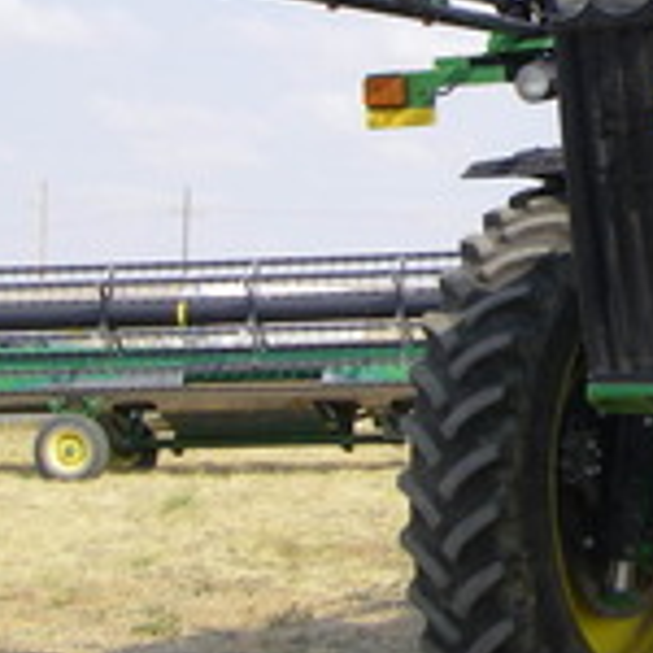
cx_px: 849
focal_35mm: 122
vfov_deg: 14.1
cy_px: 48
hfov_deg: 13.8
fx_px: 2604
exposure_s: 1/160
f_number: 6.6
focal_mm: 6.3
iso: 64
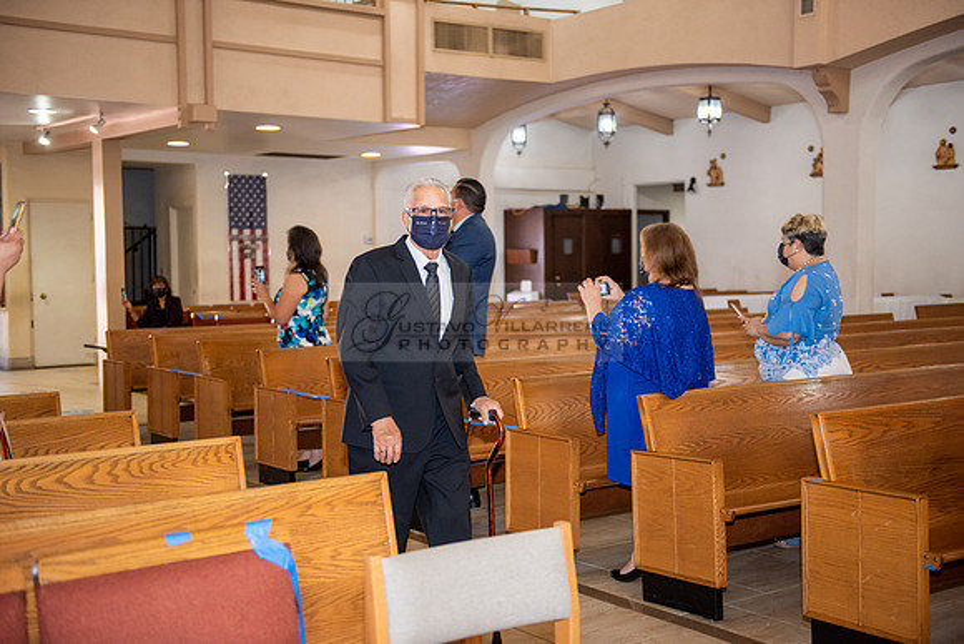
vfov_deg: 28.1
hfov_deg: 41.1
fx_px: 1286
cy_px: 322
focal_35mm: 48
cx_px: 482
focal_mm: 48
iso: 1000
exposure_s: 1/160
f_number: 2.8
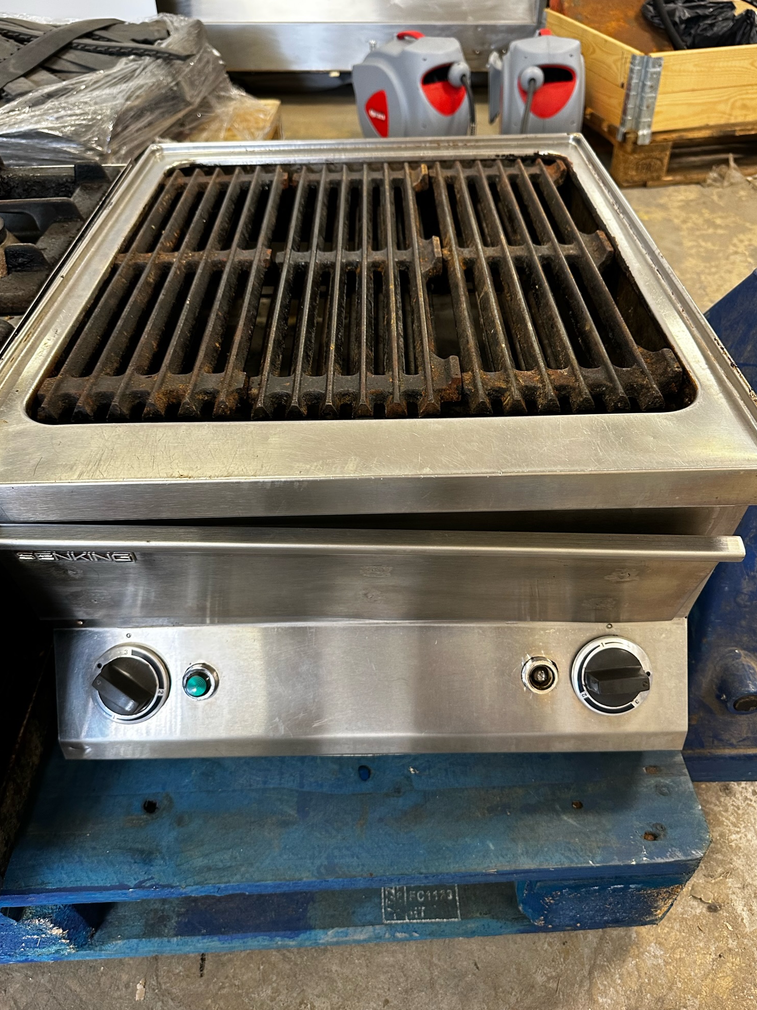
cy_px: 492
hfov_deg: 54.9
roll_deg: +2.6
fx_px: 729
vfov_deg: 69.4
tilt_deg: -41.6
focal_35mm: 25
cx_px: 384
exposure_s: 1/50
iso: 250
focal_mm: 6.86
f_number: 1.78
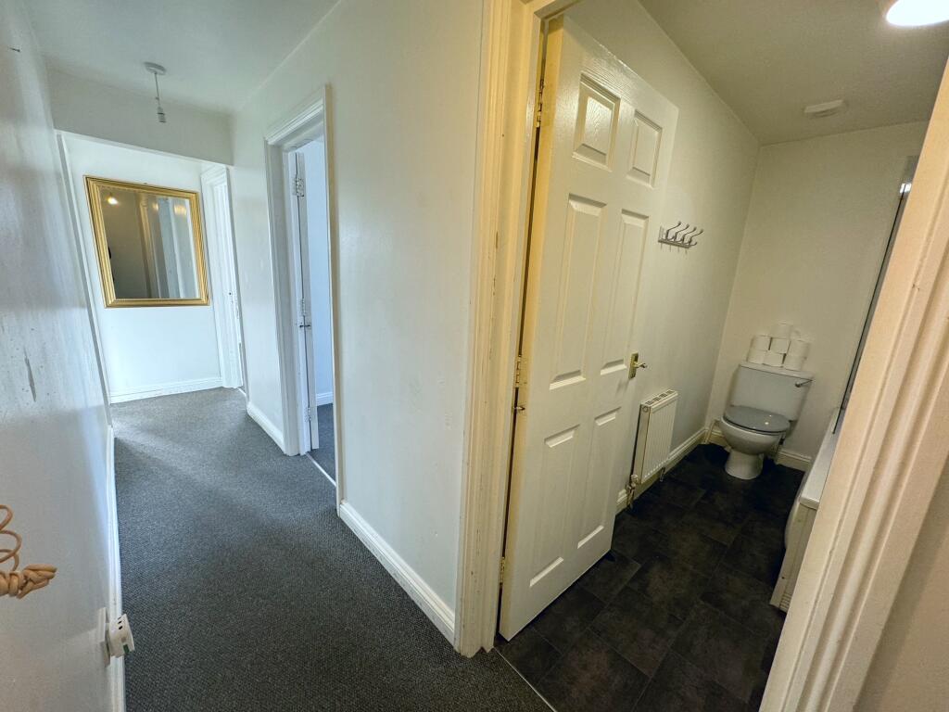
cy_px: 356
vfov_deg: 85.7
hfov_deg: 102.1
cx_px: 474
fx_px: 384
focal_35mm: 14
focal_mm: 2.22
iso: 160
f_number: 2.2
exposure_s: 1/100
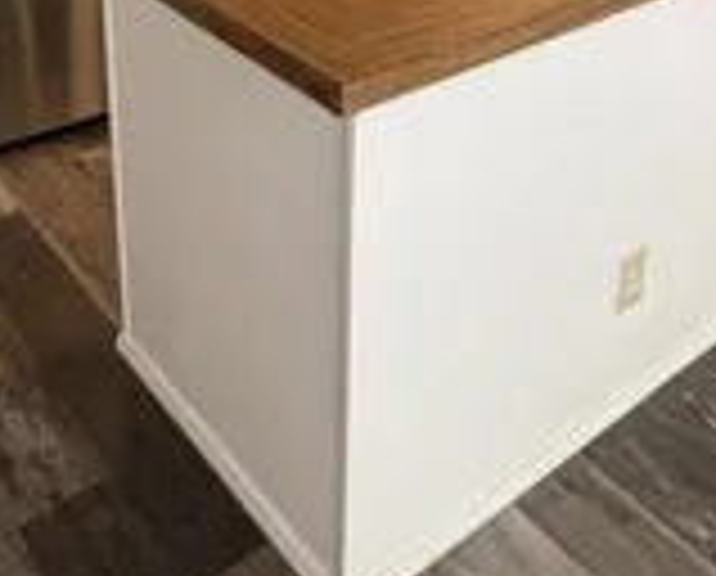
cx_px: 360
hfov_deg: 38.7
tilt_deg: -11.8
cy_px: -117
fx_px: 1020
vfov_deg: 27.7
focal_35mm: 48
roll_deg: -2.0
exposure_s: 1/60
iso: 250
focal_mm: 2.22
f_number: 2.2
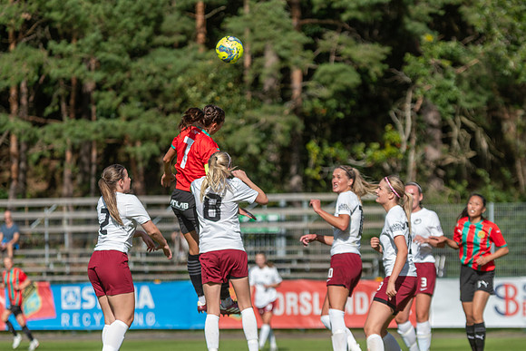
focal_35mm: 225
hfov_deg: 9.1
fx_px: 3288
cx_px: 263
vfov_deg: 6.1
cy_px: 176
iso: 180
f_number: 3.2
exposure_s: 1/2000
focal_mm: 150
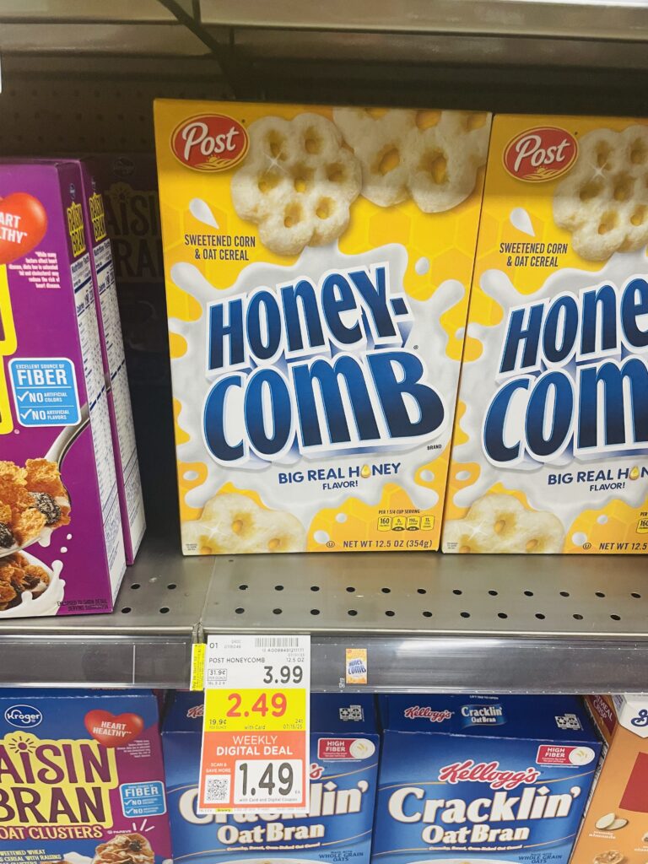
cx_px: 324
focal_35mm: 26
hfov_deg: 53.1
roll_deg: -0.8
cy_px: 432
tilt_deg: -25.1
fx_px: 649
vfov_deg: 67.3
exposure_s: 1/60
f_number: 1.6
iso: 125
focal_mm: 4.2
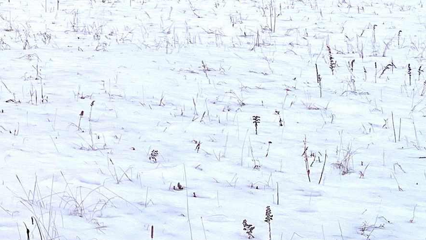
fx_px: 1118
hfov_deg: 20.1
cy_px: -72
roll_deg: -0.9
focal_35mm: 99
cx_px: -102
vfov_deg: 11.9
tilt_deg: -1.0
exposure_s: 1/2358
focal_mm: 5.1
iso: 50
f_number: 1.6
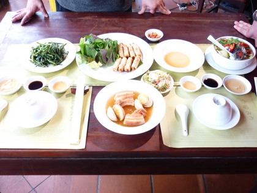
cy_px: 96
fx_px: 245
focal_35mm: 33
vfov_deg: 42.9
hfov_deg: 55.4
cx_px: 128
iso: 160
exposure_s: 1/30
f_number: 2.8
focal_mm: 5.5
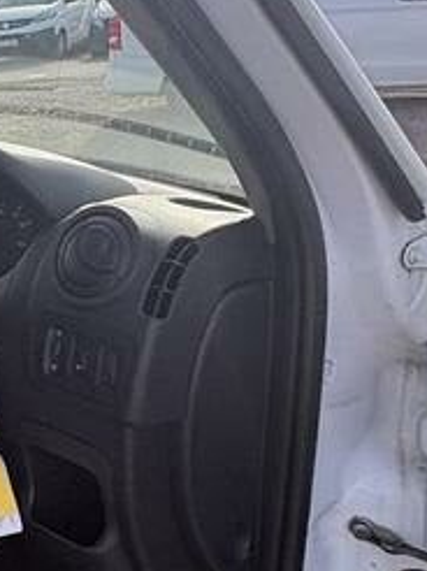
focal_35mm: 51
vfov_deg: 37.4
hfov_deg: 21.3
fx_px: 840
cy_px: 244
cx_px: -295
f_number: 2.2
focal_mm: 2.22
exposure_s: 1/384
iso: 40
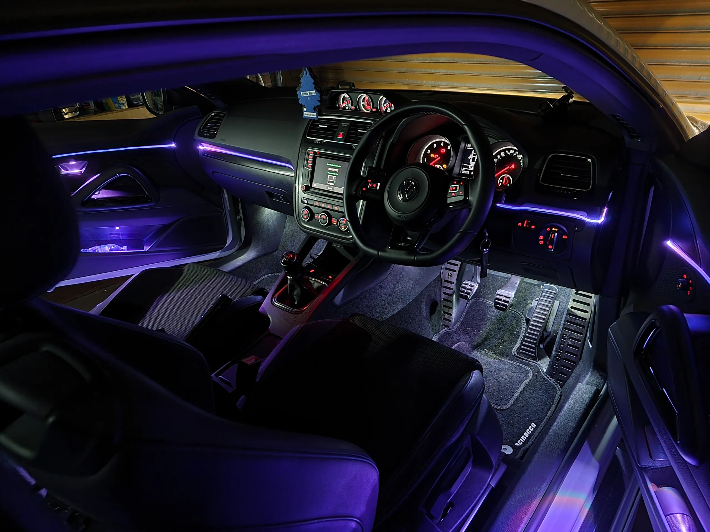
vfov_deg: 56.8
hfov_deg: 71.6
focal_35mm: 24
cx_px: 355
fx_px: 492
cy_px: 266
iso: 500
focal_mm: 6.7
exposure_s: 1/25
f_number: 1.8
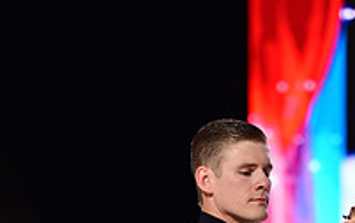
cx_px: 281
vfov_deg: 3.6
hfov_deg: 5.7
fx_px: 3554
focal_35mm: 367
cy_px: 423
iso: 1600
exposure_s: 1/500
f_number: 2.8
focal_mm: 125
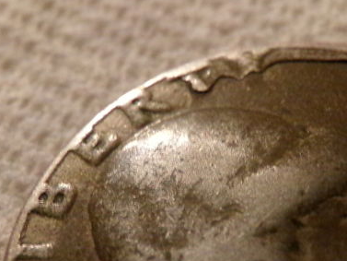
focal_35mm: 69
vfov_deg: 21.2
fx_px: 692
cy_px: 189
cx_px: 233
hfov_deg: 28.0
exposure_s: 1/17
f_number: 3.2
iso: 530
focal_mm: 4.7
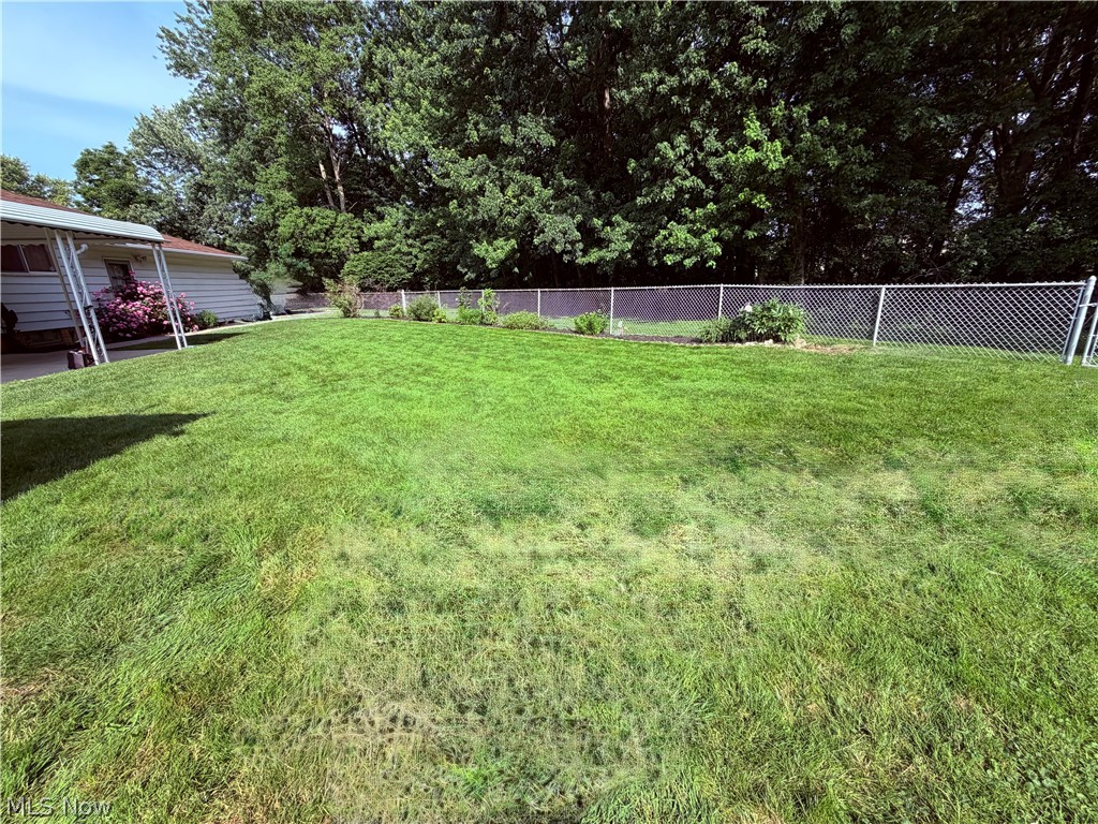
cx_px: 549
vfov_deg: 85.7
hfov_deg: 102.1
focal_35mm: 14
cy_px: 412
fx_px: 444
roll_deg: +2.0
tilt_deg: -16.3
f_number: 2.2
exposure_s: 1/664
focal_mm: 2.22
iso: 40
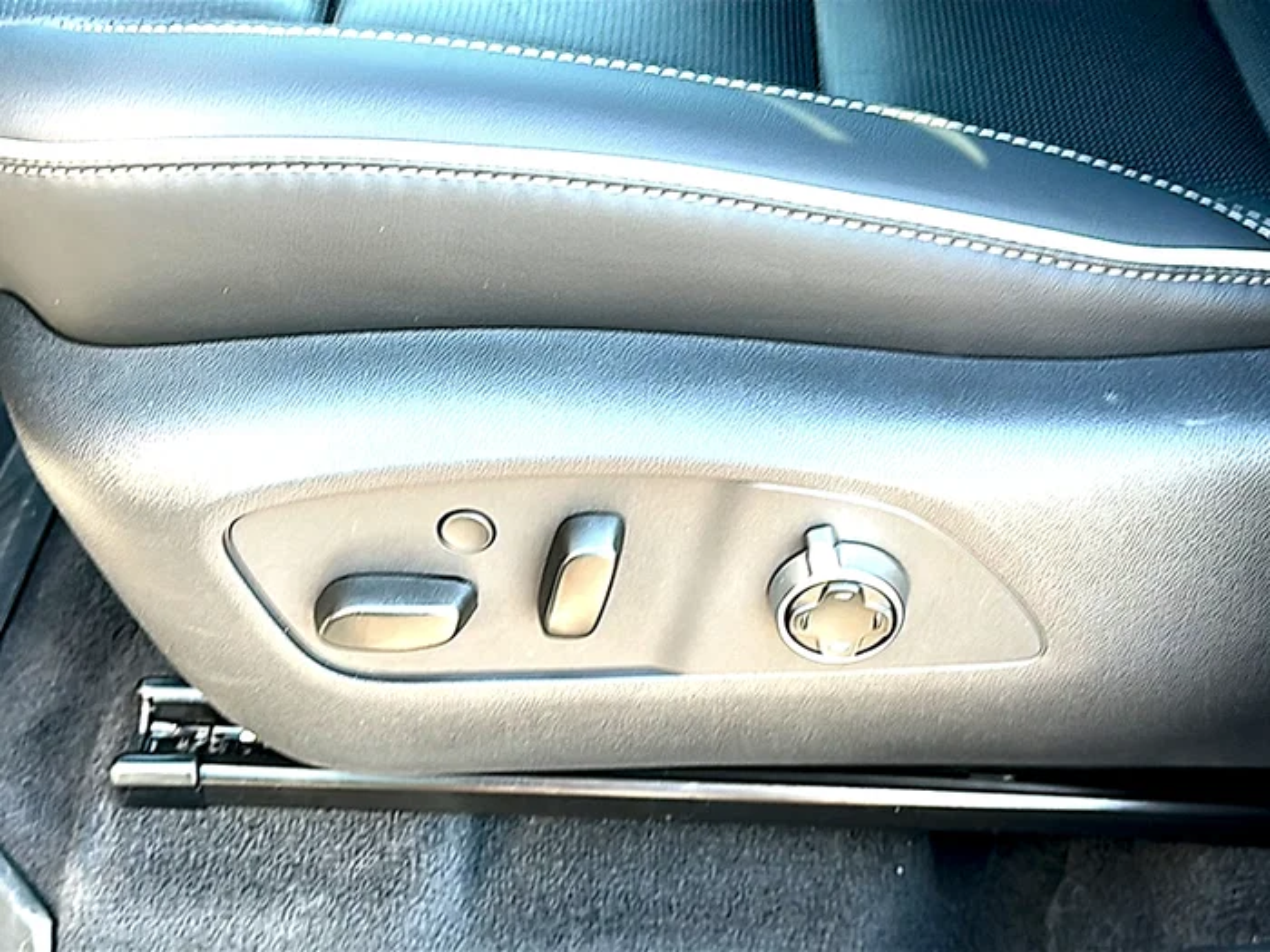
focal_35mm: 41
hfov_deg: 45.8
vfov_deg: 35.1
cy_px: 476
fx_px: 1504
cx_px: 635
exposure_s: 1/87
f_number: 1.78
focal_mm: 6.86
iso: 64
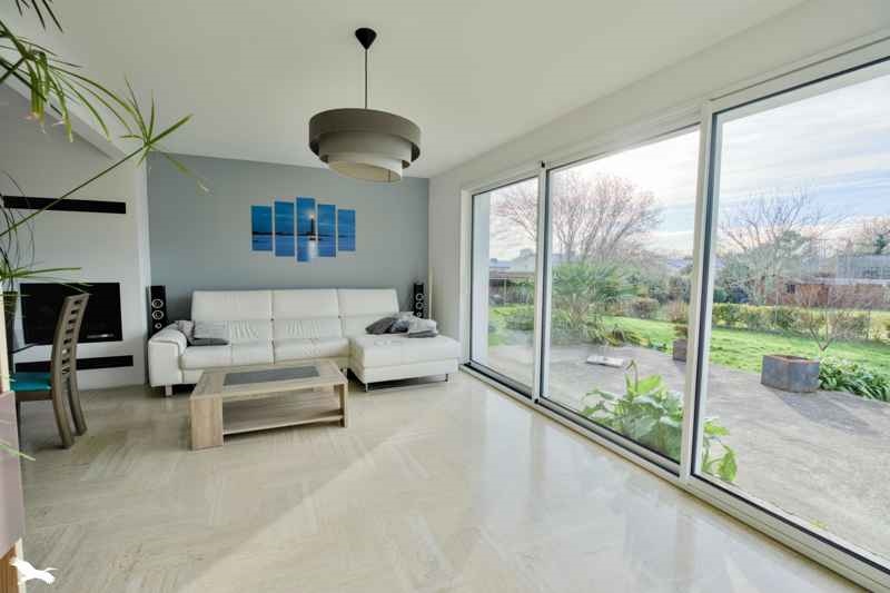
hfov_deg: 96.7
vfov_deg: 73.7
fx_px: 395
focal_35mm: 16
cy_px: 296
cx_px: 445
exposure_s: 1/100
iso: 800
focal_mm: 16
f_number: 8
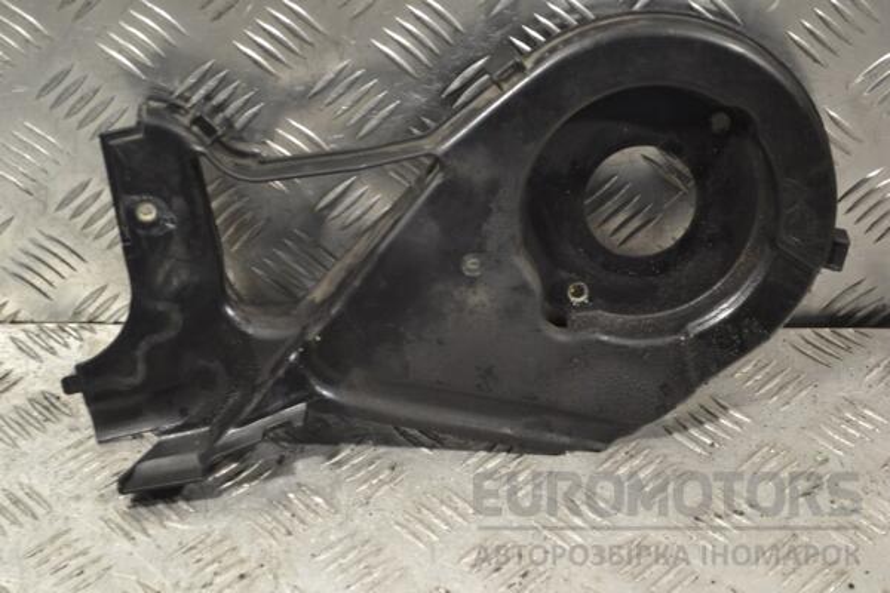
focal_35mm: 82
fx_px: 2039
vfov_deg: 16.6
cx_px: 445
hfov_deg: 24.6
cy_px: 296
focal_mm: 55
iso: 720
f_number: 5.6
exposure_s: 1/60
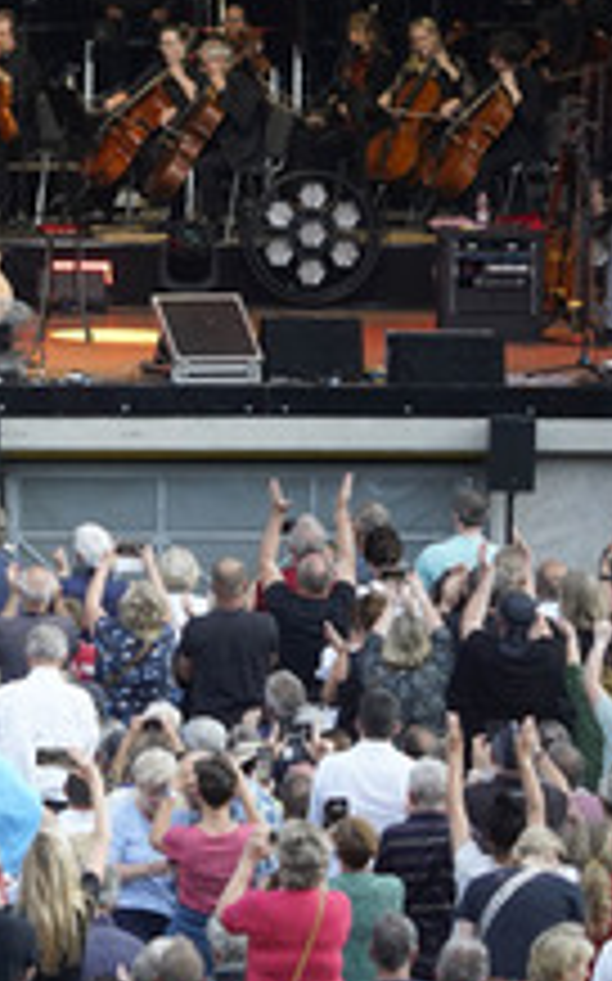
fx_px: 11277
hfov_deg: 3.1
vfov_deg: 5.0
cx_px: -218
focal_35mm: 422
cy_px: 356
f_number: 5.6
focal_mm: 200
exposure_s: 1/500
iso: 2500
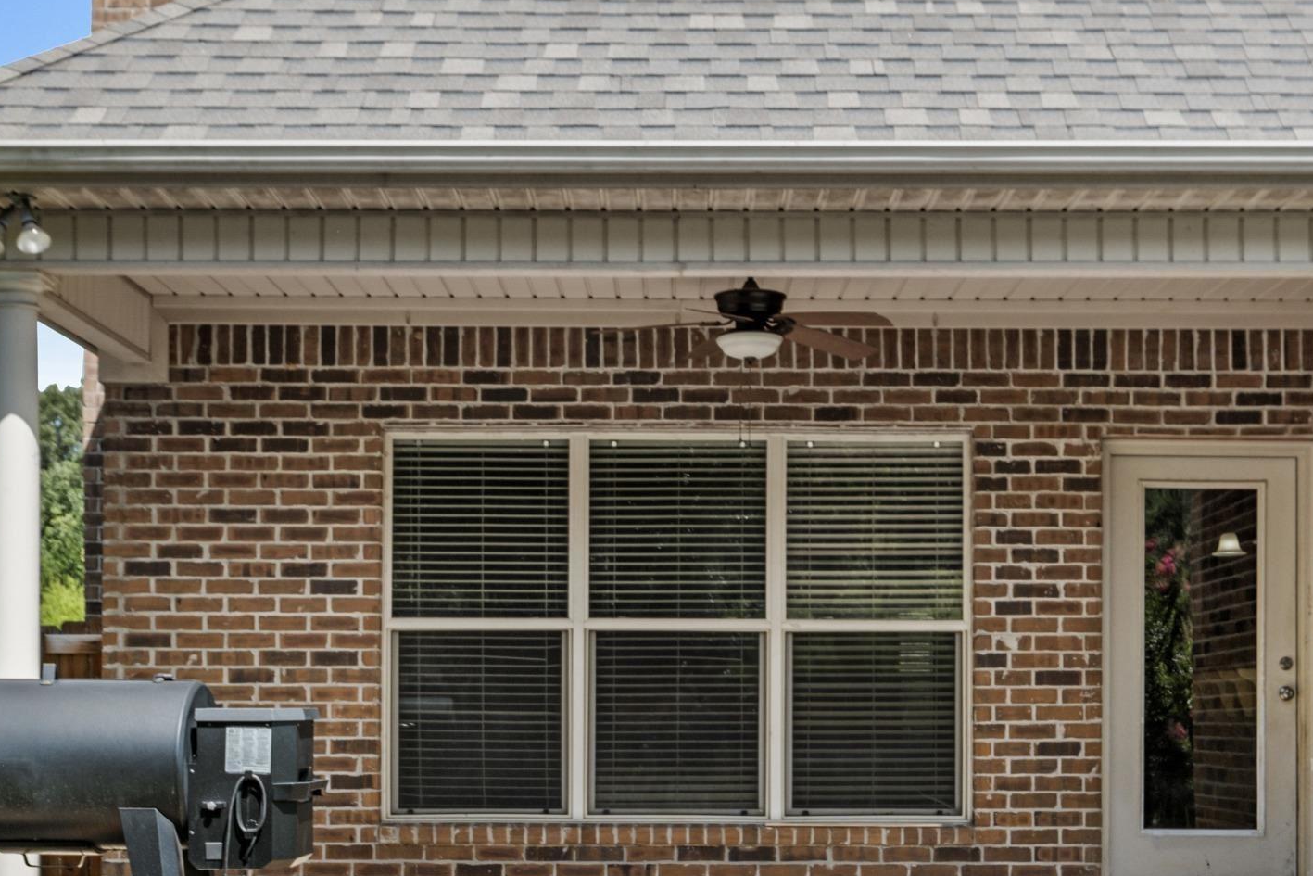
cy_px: 701
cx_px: 702
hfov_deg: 33.4
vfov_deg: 22.3
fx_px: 2188
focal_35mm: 60
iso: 400
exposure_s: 1/320
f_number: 8
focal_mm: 22.9
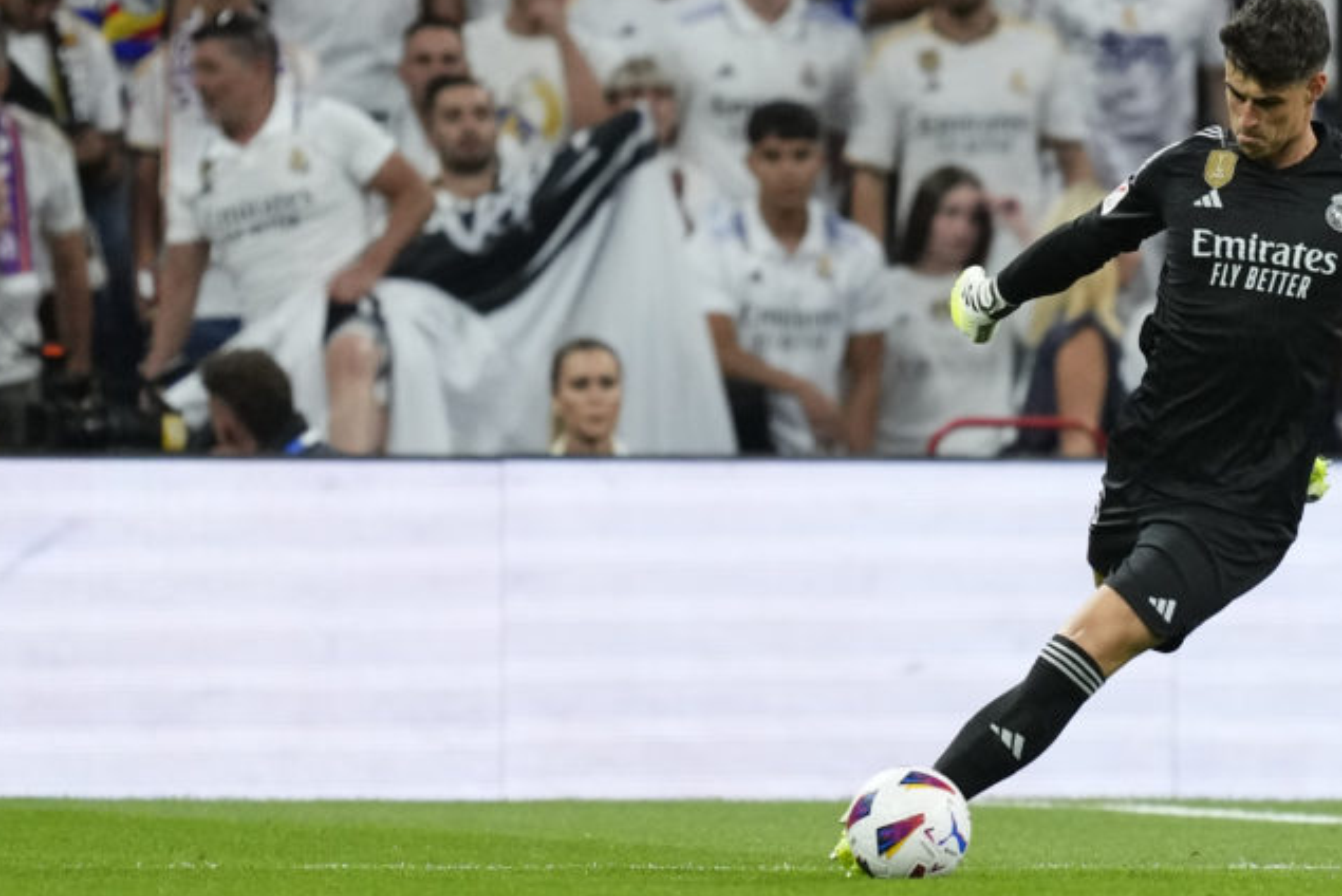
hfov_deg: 3.2
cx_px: 968
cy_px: 214
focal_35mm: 645
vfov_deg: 2.1
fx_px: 24054
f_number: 2.8
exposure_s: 1/2500
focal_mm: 400
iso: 2500
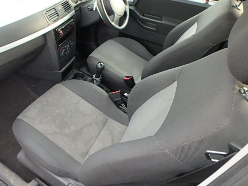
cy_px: 78
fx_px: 193
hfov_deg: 64.4
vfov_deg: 51.1
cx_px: 94
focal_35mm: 27
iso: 320
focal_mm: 3.7
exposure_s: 1/30
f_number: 3.5
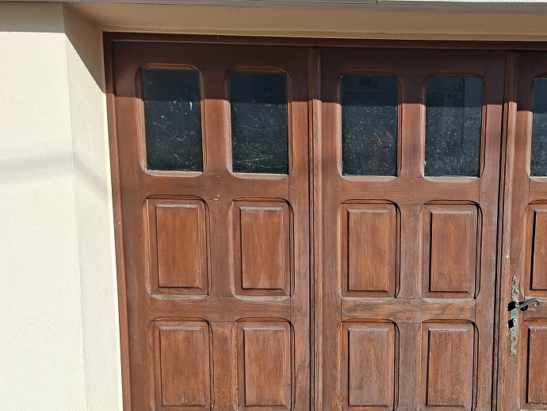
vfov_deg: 35.6
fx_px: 632
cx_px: 395
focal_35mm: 40
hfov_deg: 45.5
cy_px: 274
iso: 50
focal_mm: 5.54
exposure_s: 1/2519
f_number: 1.8
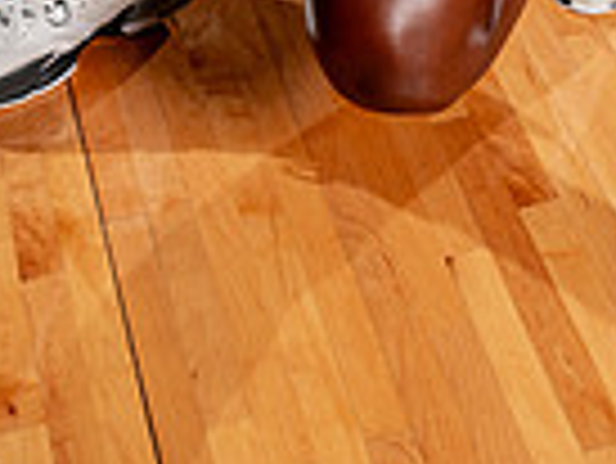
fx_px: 2137
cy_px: -518
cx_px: 247
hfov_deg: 16.4
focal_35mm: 120
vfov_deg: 11.0
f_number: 5.6
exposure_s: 1/250
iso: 200
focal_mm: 38
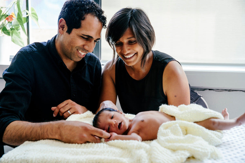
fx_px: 340
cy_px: 82
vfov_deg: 27.0
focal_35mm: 50
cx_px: 122
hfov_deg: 39.6
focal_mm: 50
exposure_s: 1/80
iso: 1000
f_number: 5
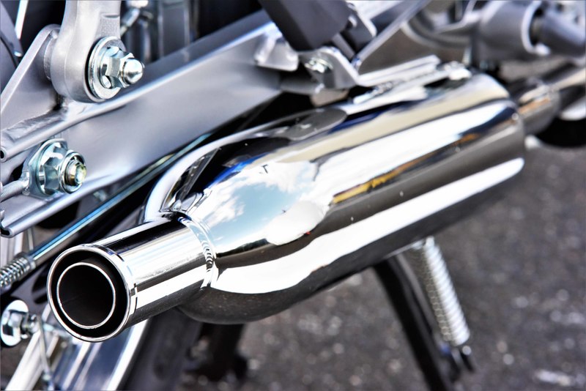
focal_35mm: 105
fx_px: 1710
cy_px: 196
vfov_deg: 13.1
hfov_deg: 19.4
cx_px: 293
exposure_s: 1/500
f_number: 13
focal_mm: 105
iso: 1600
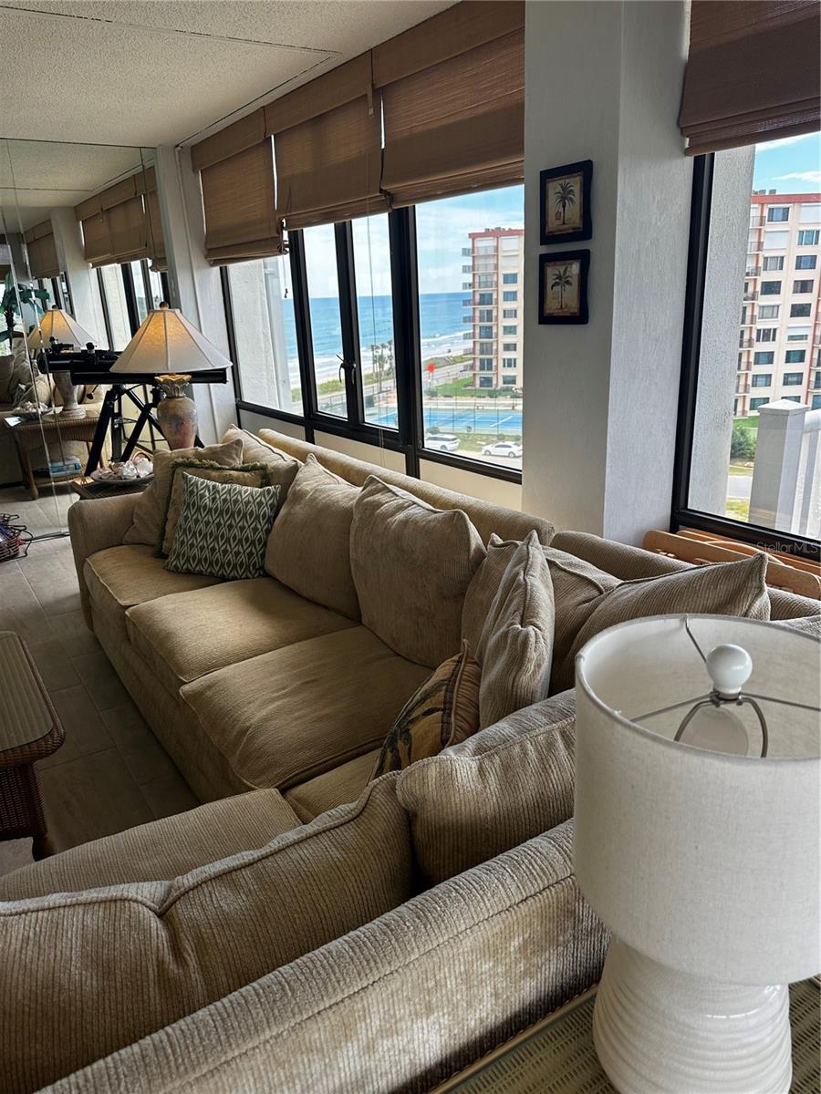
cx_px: 410
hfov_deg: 56.8
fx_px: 759
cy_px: 547
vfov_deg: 71.6
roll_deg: +0.6
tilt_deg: -17.8
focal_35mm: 24
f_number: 1.78
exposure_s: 1/171
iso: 64
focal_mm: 6.86
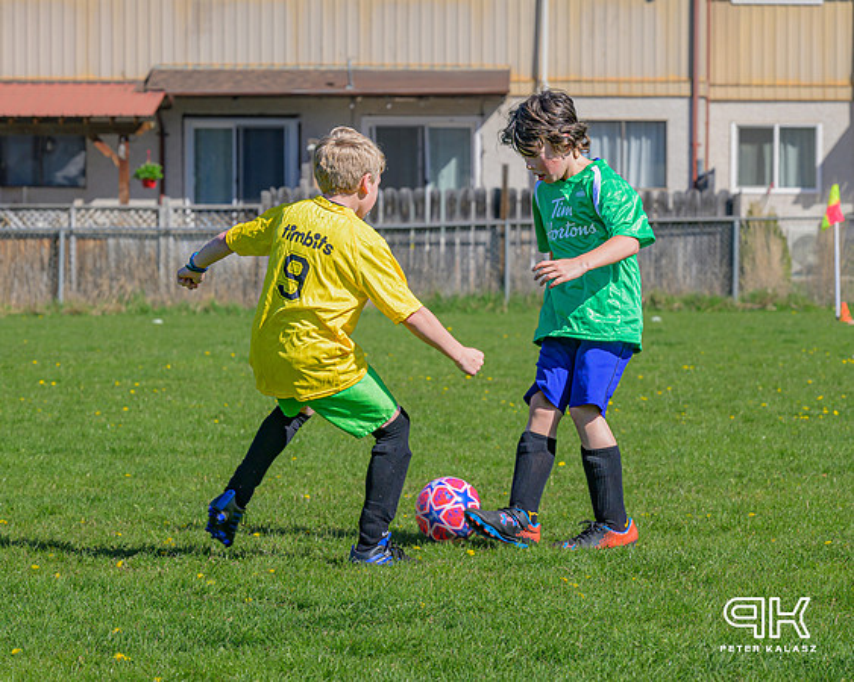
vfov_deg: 9.0
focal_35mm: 171
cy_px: 323
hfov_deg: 11.3
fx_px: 4316
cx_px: 426
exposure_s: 1/500
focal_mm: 104
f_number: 7.1
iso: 320
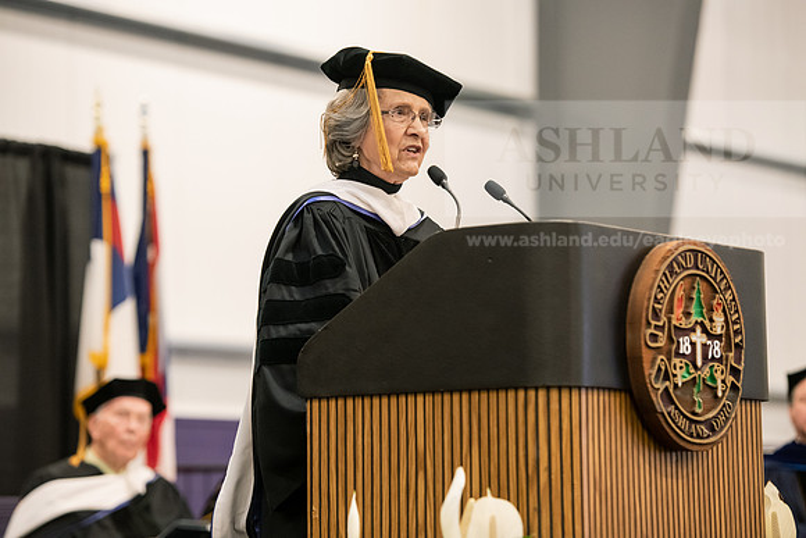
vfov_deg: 10.6
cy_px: 269
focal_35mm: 130
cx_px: 403
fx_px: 2911
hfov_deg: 15.8
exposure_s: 1/200
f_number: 3.5
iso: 3200
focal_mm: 130
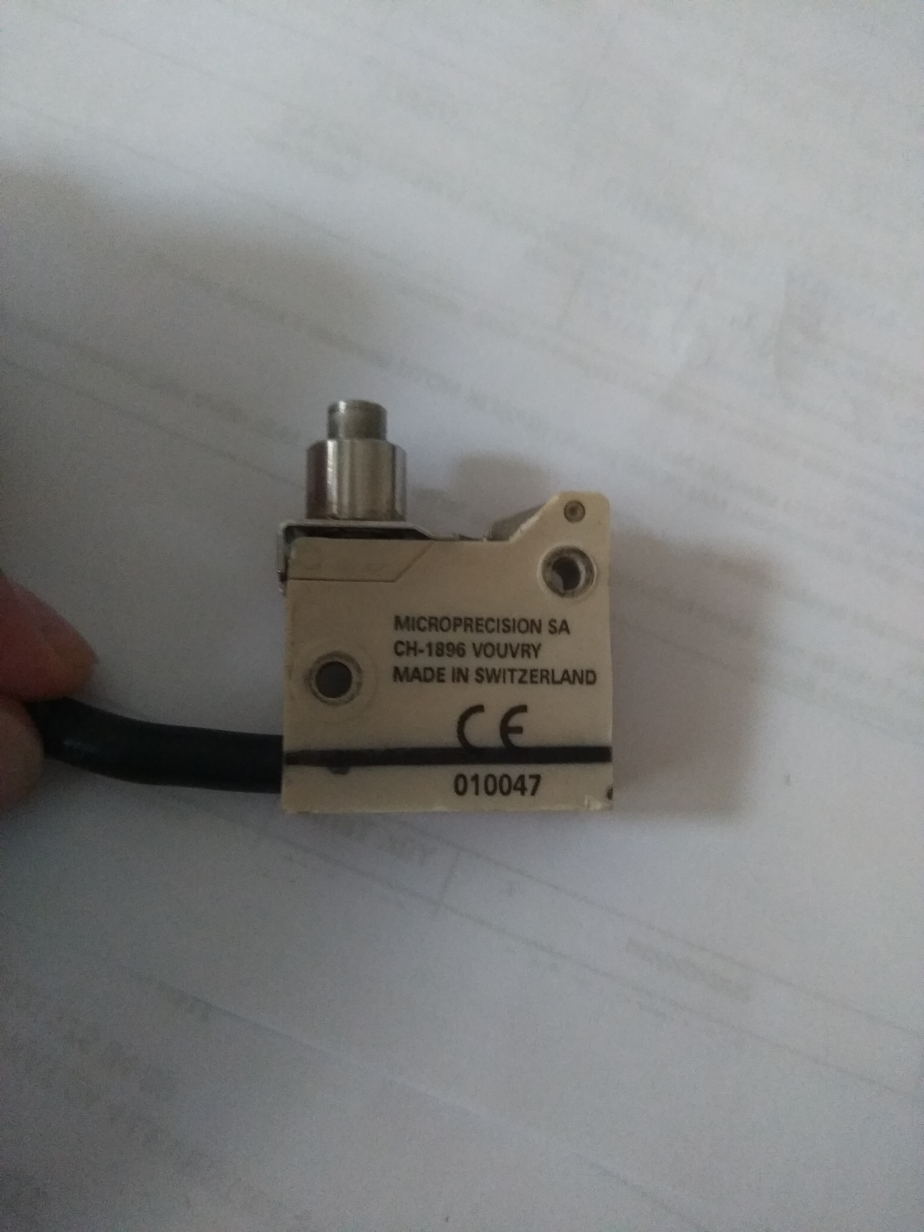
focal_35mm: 21
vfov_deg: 79.0
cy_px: 616
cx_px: 462
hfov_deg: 63.4
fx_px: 747
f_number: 2
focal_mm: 3.57
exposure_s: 1/33
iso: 1012
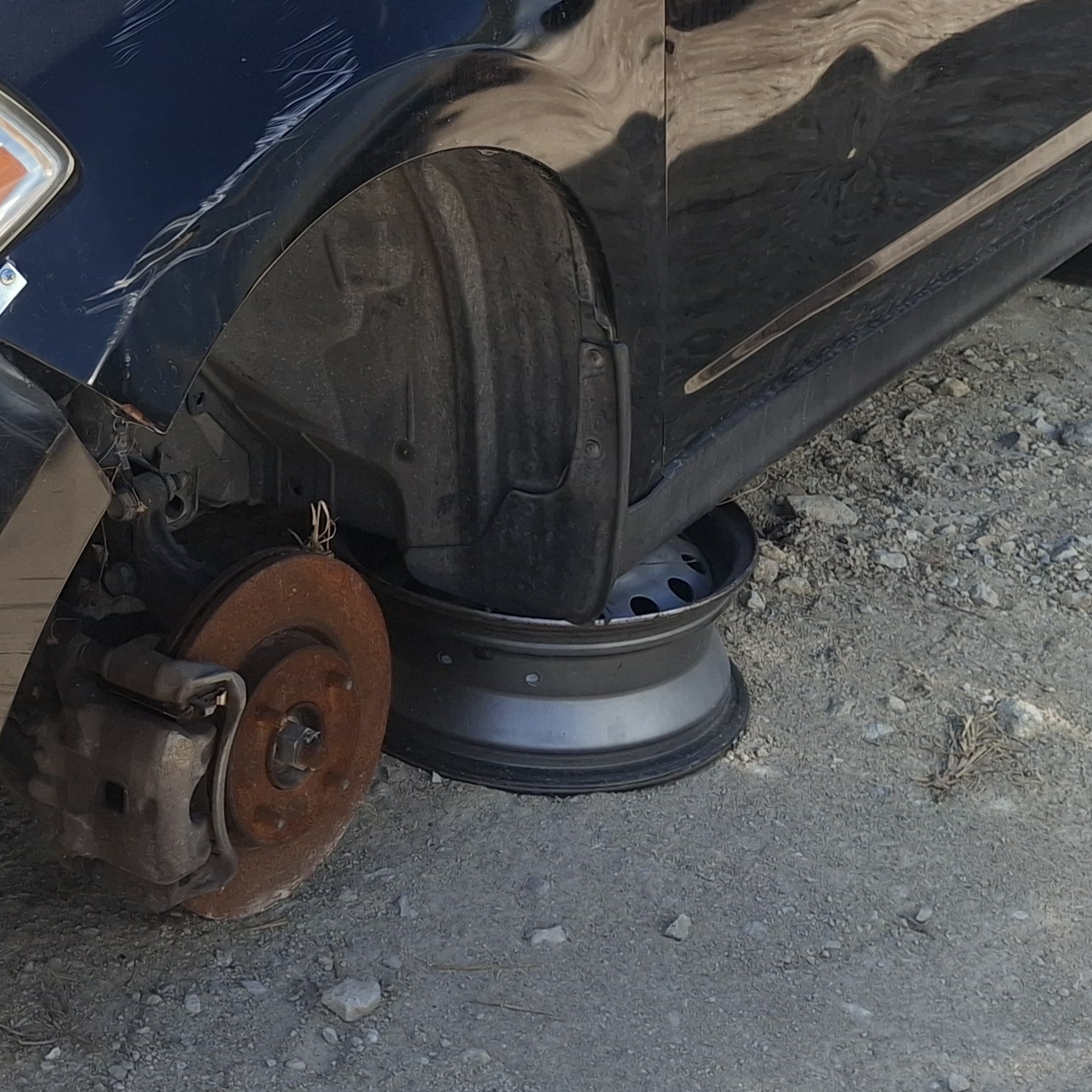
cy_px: 182
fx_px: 2463
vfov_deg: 24.5
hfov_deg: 24.2
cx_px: 94
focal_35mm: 69
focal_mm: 4.69
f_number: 1.8
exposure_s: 1/1869
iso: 32
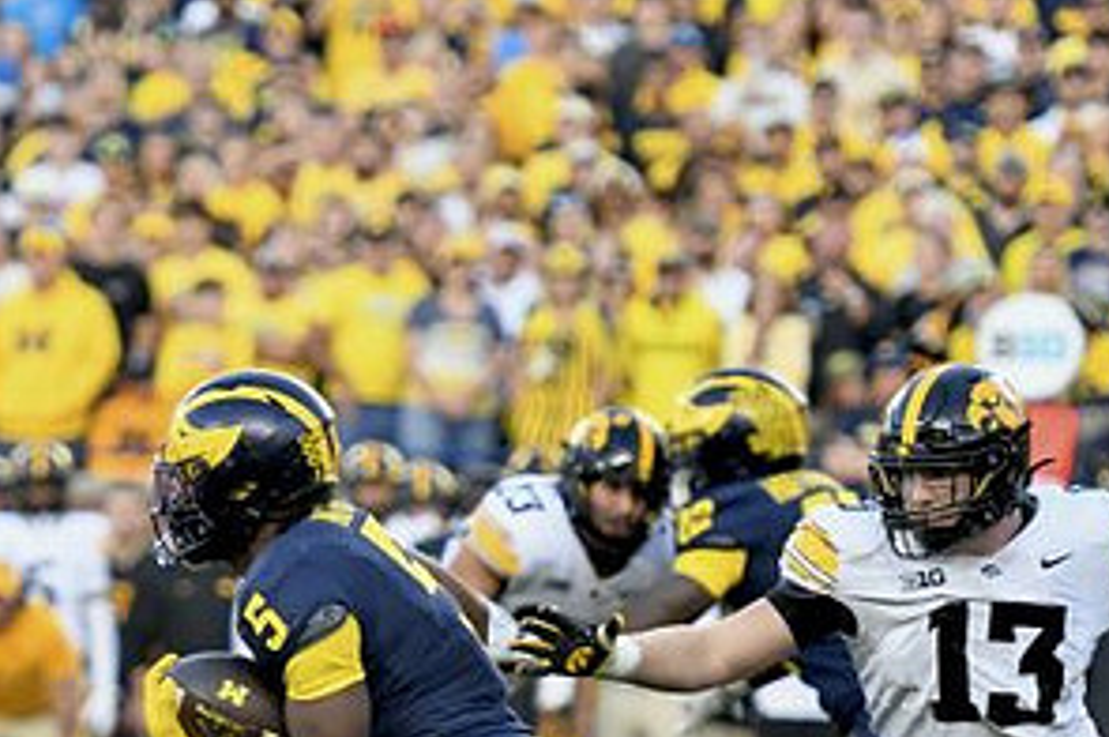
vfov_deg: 3.1
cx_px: 267
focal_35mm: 442
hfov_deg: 4.7
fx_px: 13601
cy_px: 718
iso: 800
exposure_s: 1/1000
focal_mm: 150
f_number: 2.8
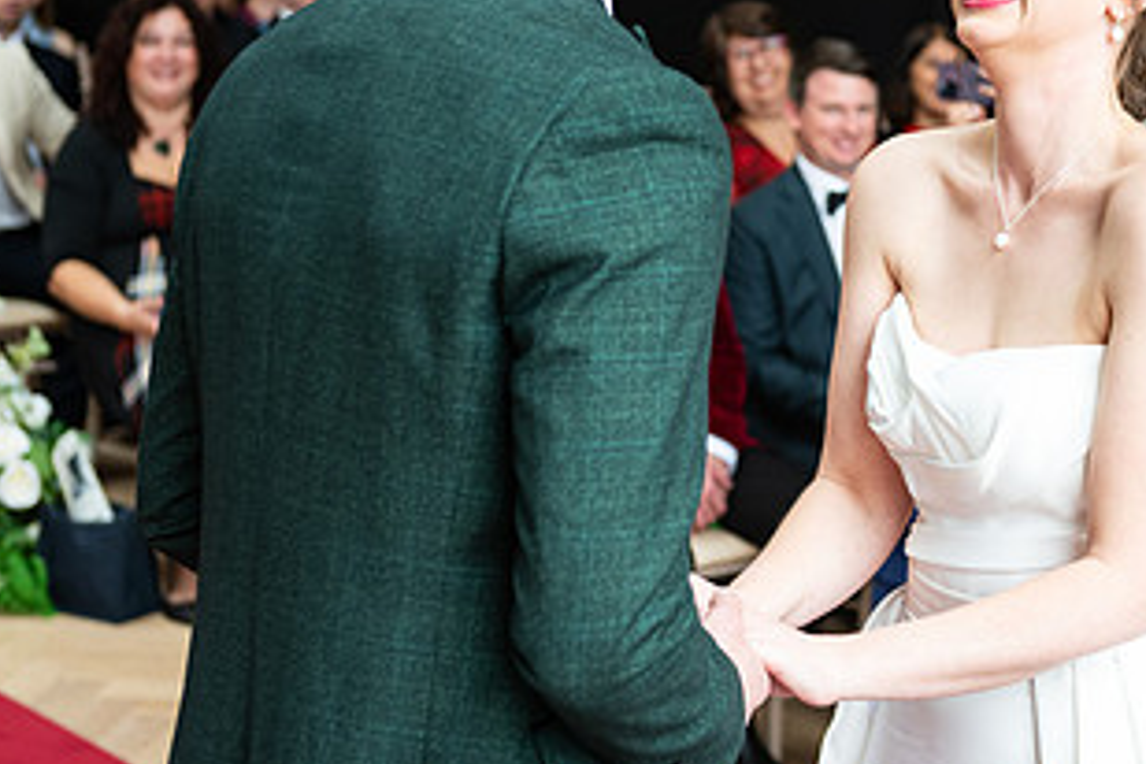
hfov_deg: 22.4
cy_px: 172
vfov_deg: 15.1
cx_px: 898
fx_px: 2865
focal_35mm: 90
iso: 400
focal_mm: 48
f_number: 3.5
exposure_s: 1/200
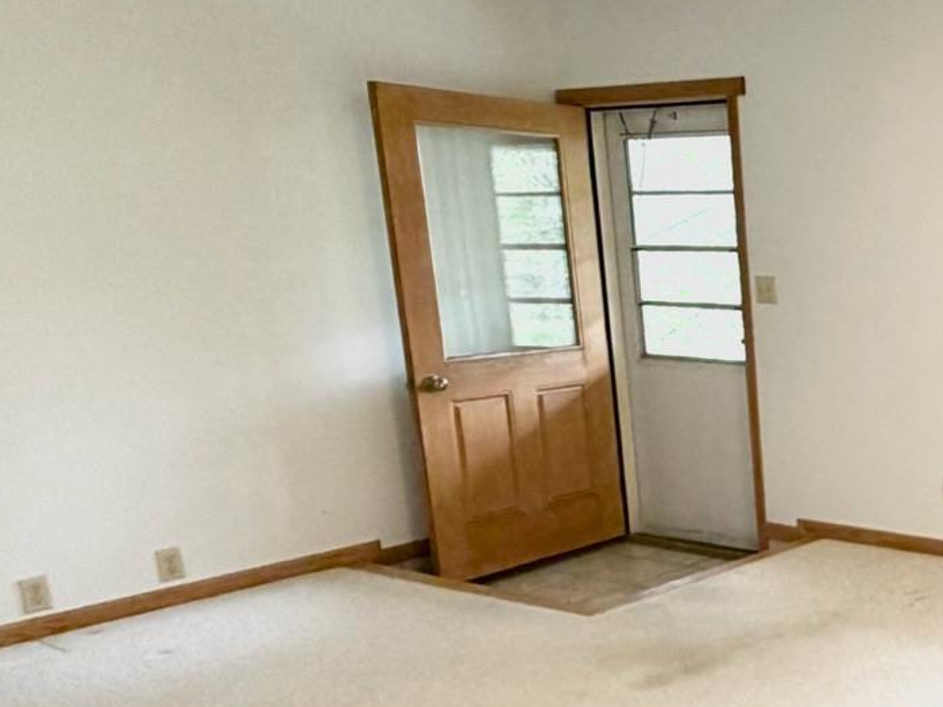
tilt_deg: -11.7
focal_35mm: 41
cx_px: 1198
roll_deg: +0.1
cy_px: 464
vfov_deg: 34.8
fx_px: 1117
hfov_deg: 34.1
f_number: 2.2
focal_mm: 2.22
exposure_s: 1/60
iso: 200
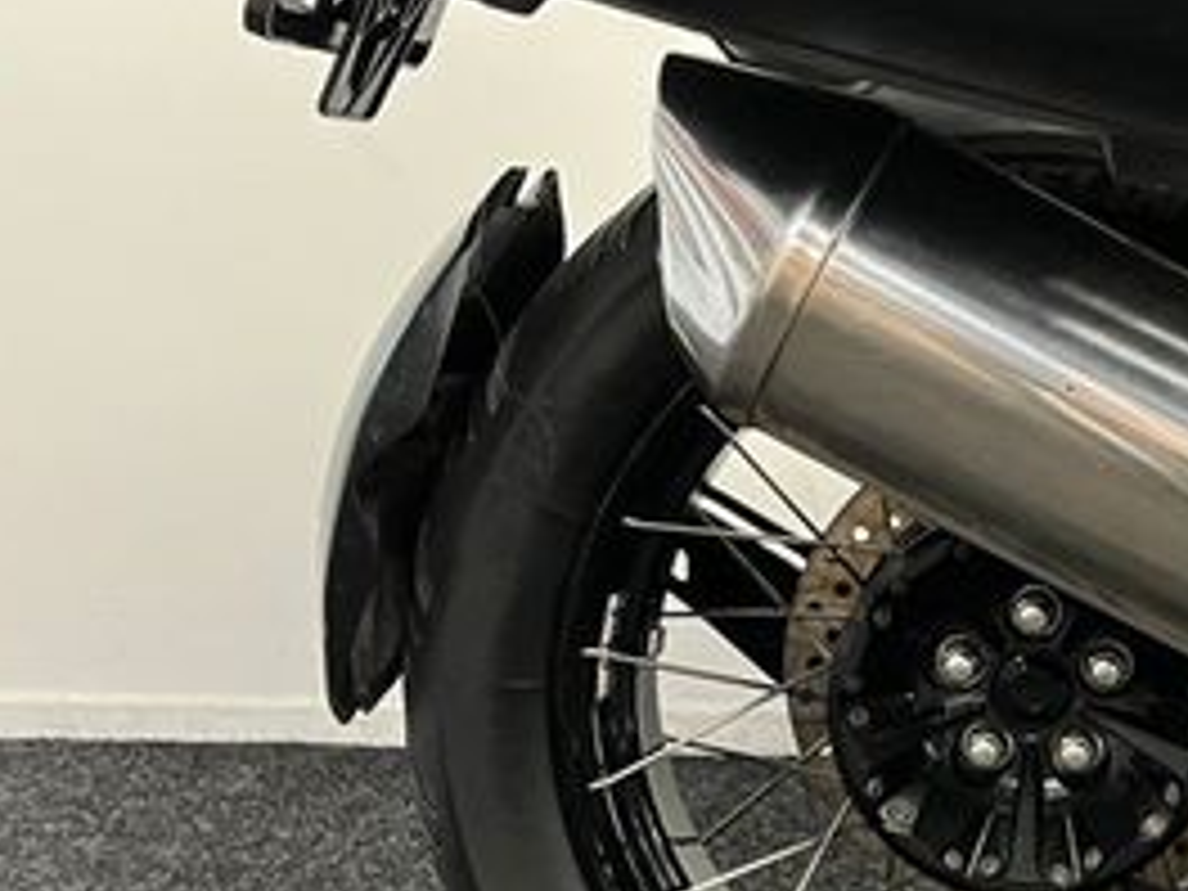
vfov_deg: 23.2
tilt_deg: -11.1
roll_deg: -0.9
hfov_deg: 29.3
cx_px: 1098
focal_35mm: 63
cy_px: 549
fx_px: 2162
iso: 400
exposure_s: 1/33
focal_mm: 5.1
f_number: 1.6
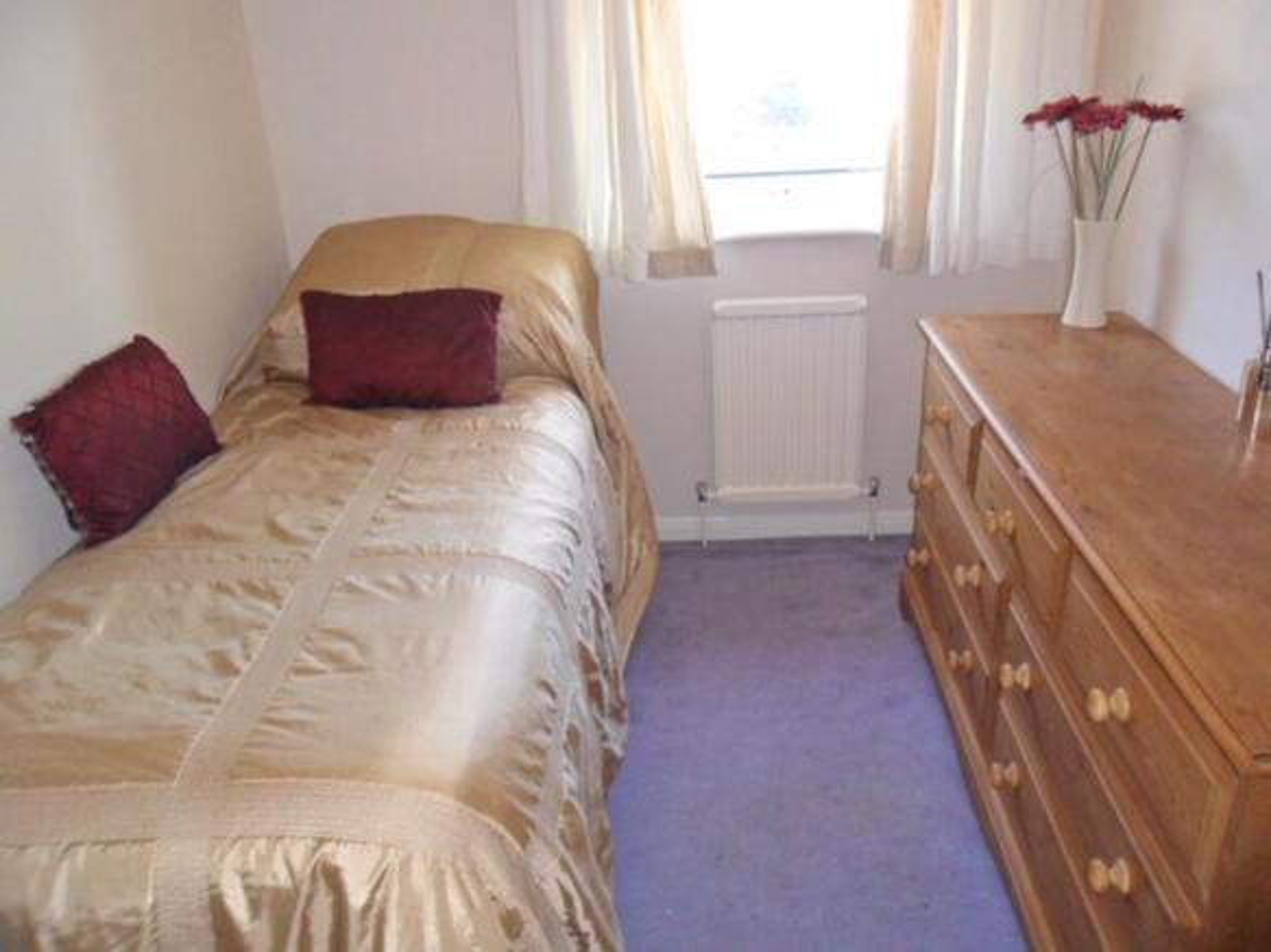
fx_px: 991
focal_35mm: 27
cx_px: 636
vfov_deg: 51.3
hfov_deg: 65.3
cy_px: 476
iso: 320
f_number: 3.5
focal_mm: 4.9
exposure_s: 1/30
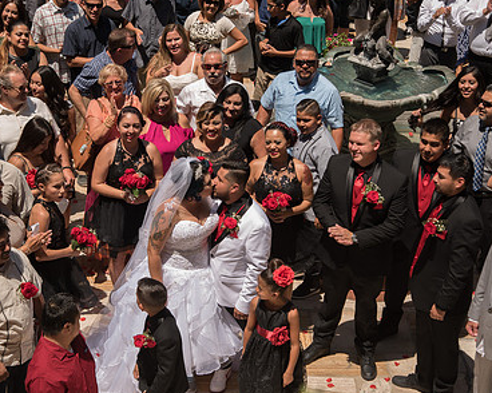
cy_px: 188
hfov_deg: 24.7
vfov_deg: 19.9
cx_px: 199
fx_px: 1121
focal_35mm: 77
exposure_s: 1/320
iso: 100
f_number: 9
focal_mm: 52
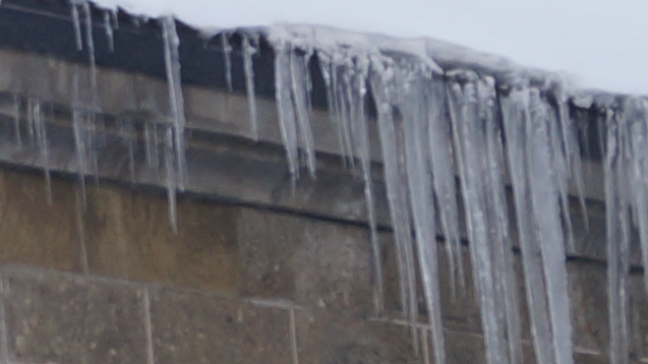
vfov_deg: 3.3
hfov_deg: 5.8
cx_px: -797
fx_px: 6236
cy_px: 320
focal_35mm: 363
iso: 100
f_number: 6.3
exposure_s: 1/125
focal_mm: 30
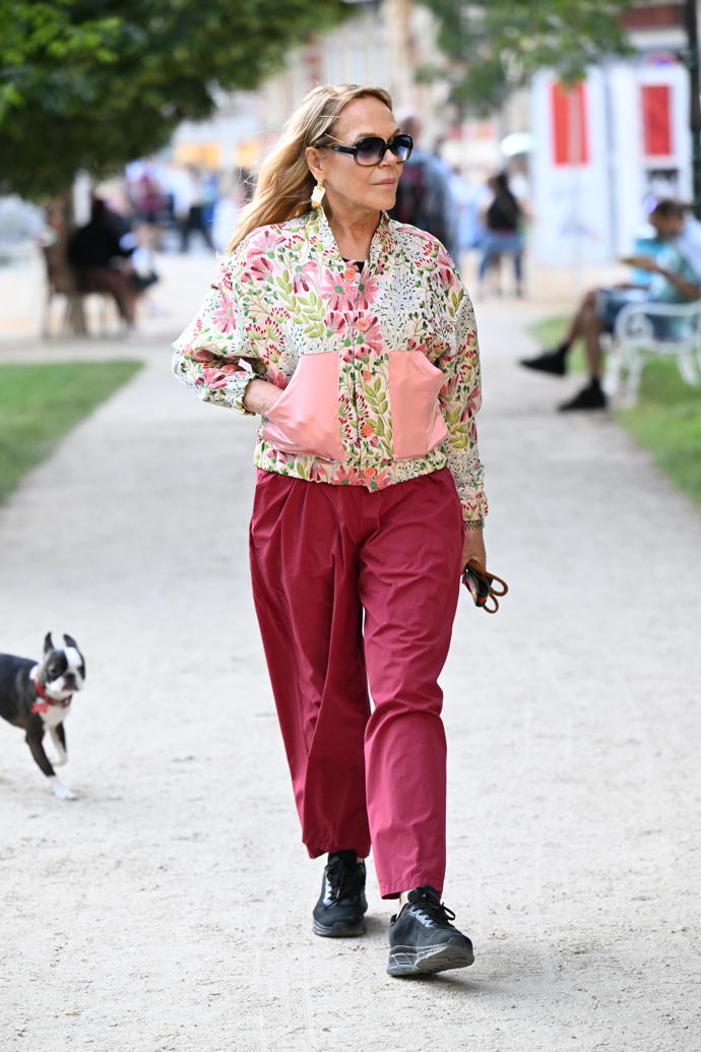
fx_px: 3943
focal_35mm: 135
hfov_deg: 10.2
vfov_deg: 15.2
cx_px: 350
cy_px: 526
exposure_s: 1/800
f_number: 4
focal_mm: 135
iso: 2500
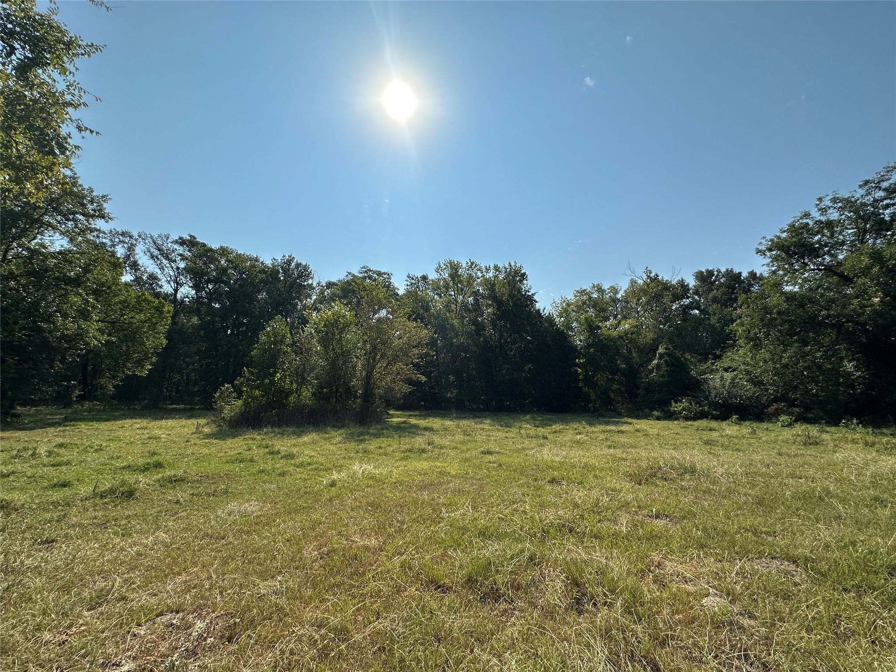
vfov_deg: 85.7
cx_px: 448
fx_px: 362
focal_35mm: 14
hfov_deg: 102.1
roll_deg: -0.8
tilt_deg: +10.7
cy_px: 336
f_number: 2.2
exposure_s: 1/5051
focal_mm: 2.22
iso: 50
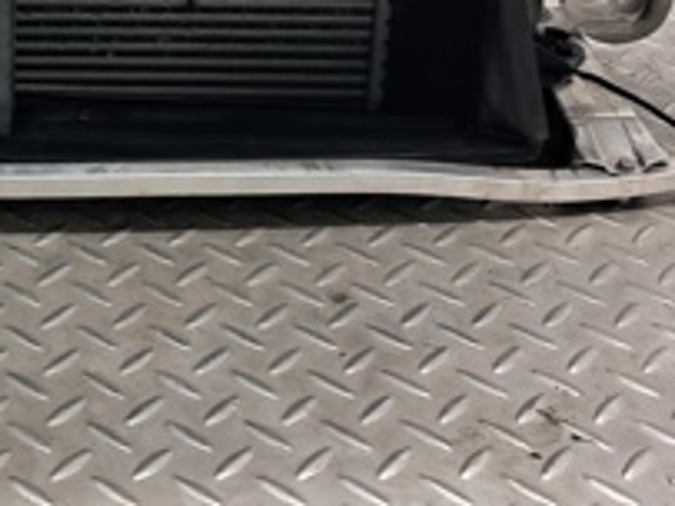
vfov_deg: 16.1
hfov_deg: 22.0
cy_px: -215
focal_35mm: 85
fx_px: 1656
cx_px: -37
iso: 125
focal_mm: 4
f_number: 1.8
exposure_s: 1/50
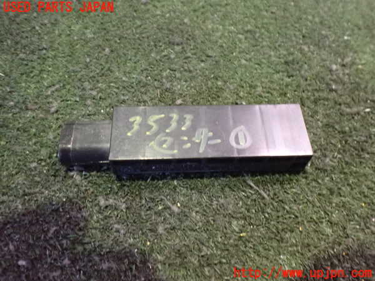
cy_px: 140
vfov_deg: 46.8
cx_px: 188
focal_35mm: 30
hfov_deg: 60.0
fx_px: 325
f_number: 2.3
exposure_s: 1/30
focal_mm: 5.4
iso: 1600
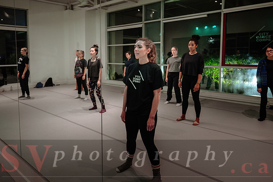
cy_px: 76
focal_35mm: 28
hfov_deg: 64.8
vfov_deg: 46.0
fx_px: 213
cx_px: 113
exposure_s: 1/125
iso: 1600
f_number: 2.8
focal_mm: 24
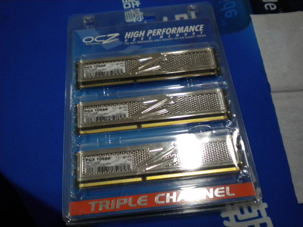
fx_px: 359
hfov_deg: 45.8
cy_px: 114
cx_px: 152
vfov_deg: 35.1
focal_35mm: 41
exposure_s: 1/49.3
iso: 400
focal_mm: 7.4
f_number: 3.5
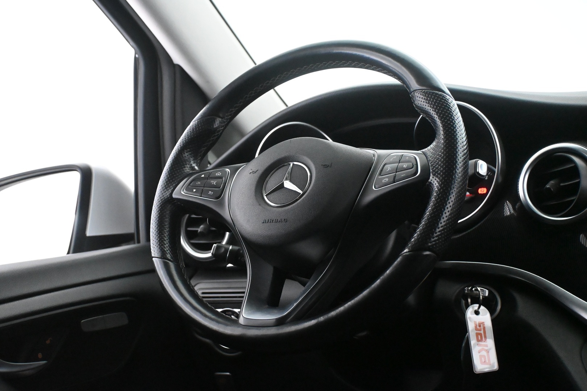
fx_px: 734
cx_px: 294
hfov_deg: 43.6
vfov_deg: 29.9
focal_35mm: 45
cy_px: 196
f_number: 4.8
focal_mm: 30
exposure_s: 1/60
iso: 9000
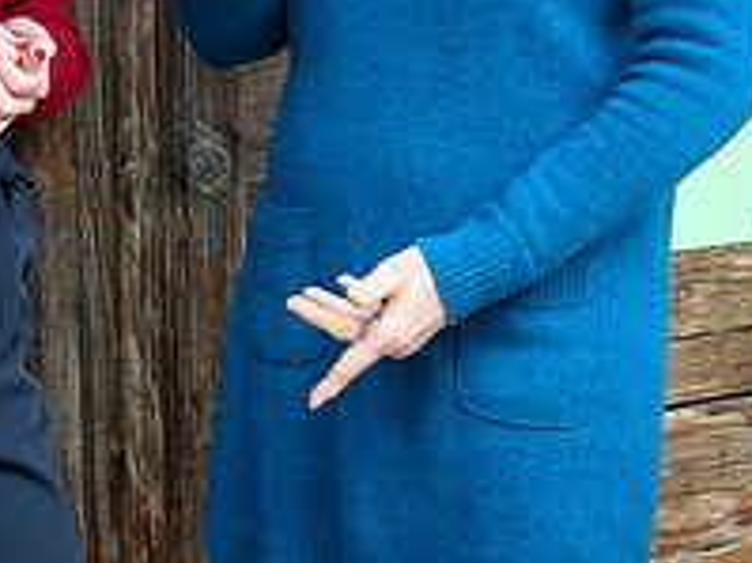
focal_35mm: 146
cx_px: -159
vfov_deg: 10.0
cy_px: -60
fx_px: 3170
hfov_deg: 13.2
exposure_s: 1/100
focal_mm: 52
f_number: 5
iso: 640
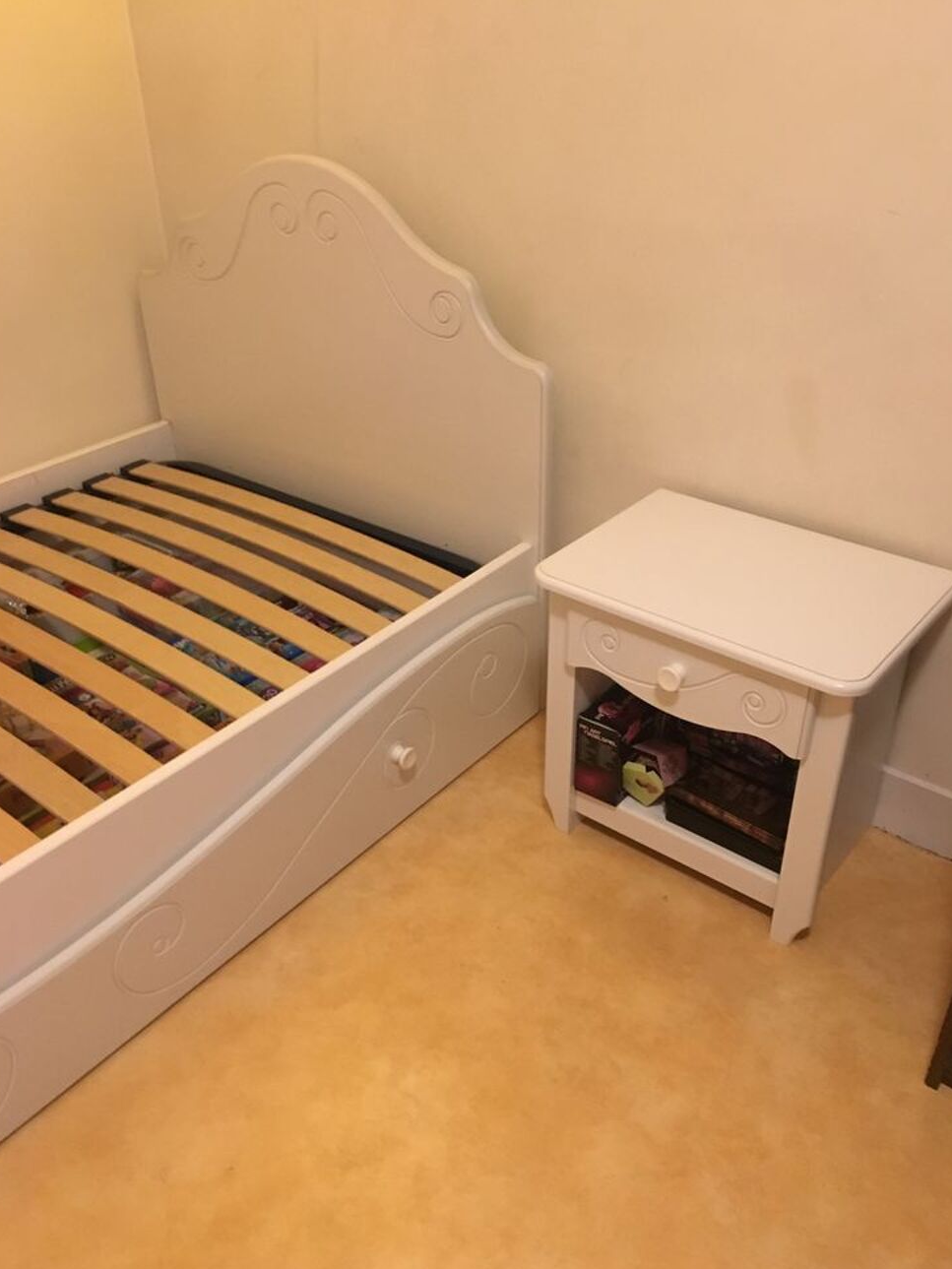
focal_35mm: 30
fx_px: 1100
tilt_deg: -31.8
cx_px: 479
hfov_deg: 46.8
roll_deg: +0.1
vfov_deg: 59.9
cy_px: 653
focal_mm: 4.15
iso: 400
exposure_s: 1/17
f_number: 2.2
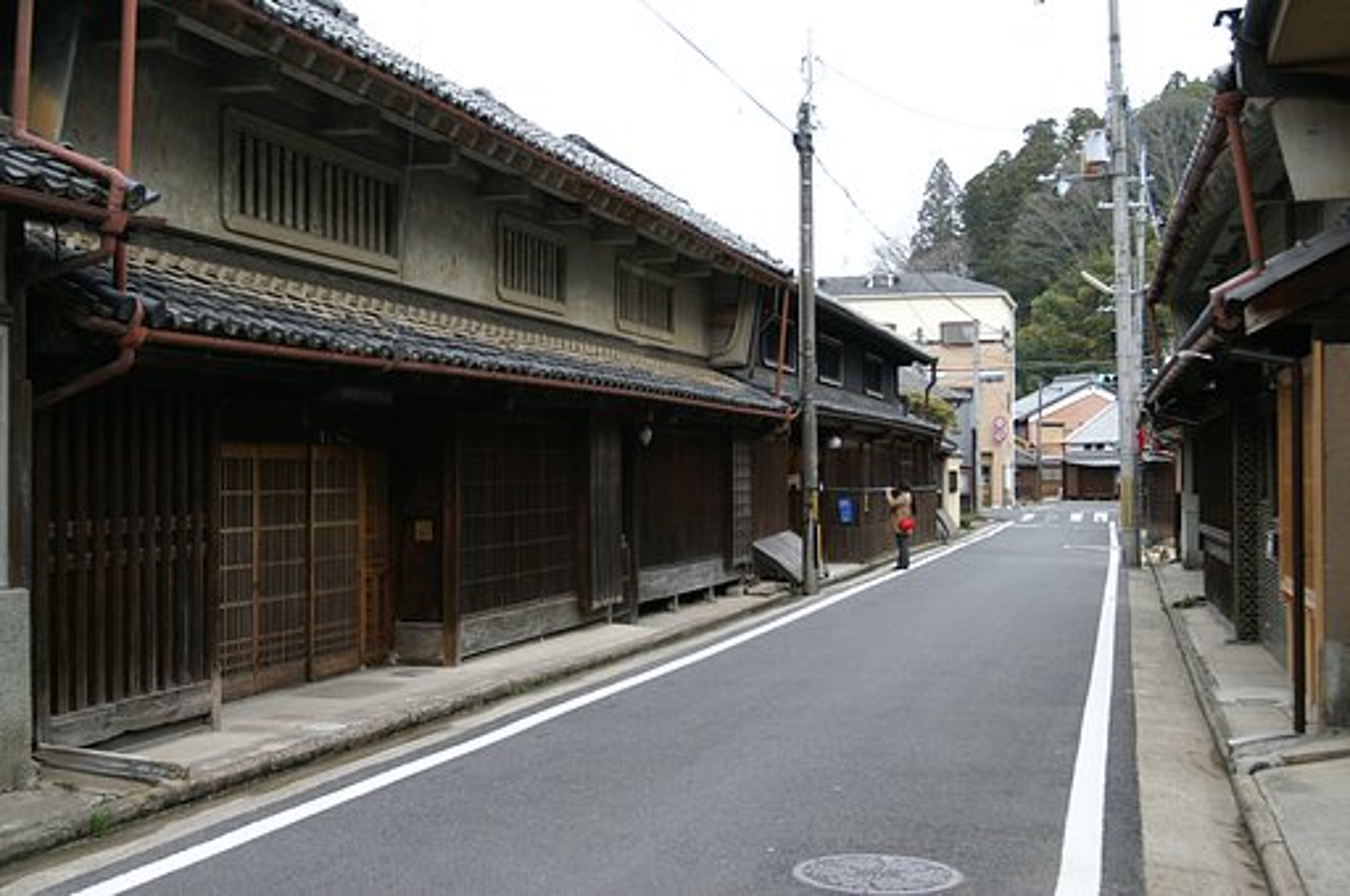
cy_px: 448
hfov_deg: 46.5
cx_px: 675
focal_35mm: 42
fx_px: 1573
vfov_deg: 31.8
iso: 200
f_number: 5.6
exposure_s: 1/200
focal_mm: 28
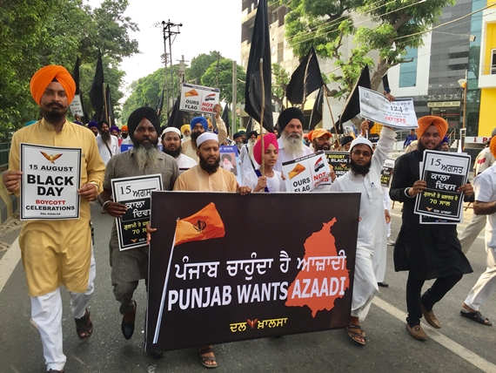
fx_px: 416
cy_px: 186
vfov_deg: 48.3
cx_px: 248
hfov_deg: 61.6
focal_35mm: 29
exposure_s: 1/455
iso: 32
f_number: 2.2
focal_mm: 4.15
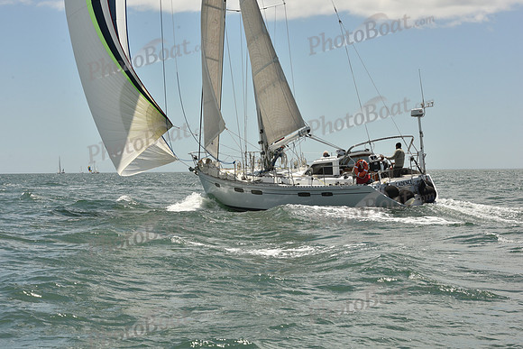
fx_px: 1250
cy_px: 174
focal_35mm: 86
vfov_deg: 15.9
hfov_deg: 23.6
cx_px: 262
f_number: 13
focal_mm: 86
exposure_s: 1/800
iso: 320
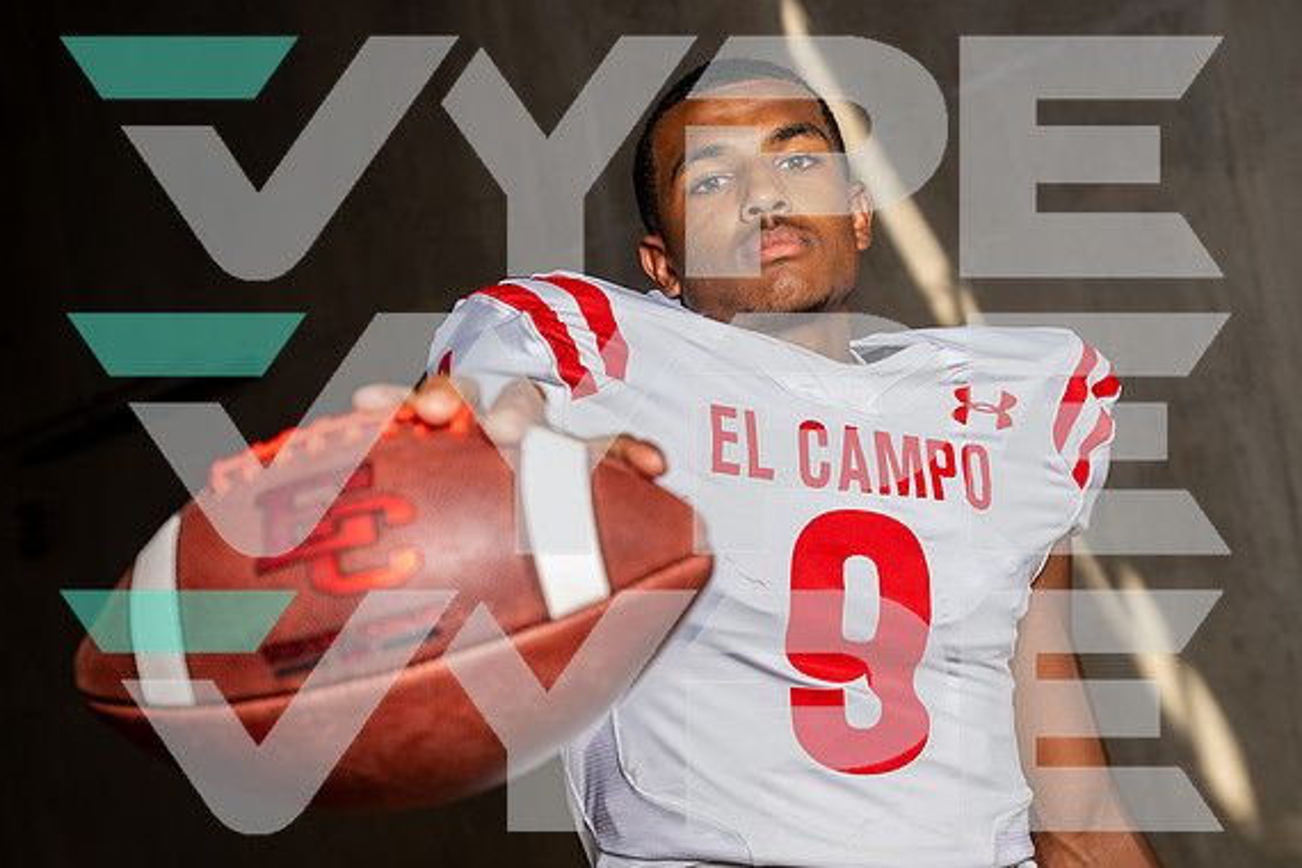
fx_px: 2170
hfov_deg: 33.4
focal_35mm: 60
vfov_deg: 22.6
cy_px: 435
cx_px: 649
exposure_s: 1/200
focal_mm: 59
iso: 100
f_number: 5.6
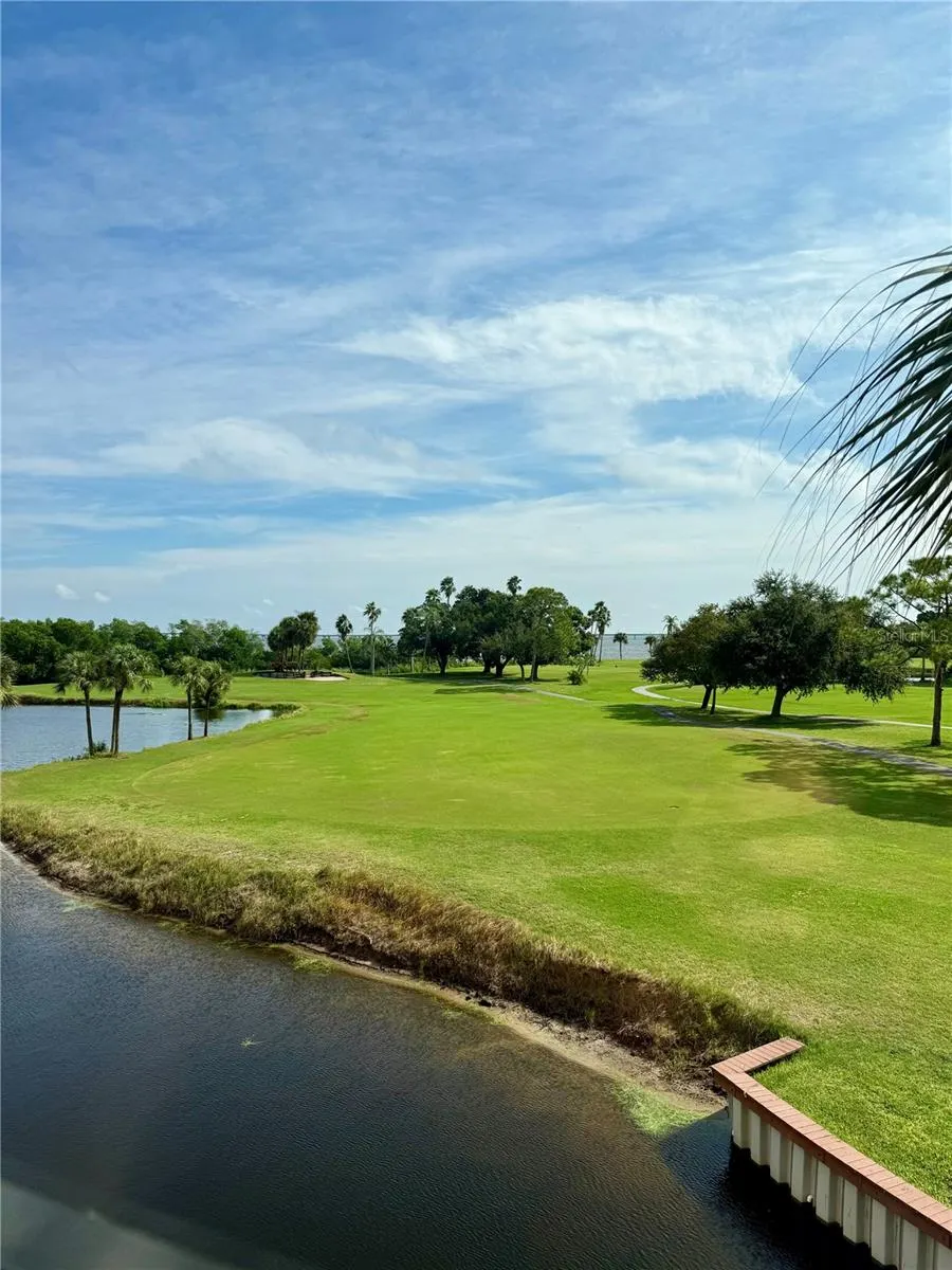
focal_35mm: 24
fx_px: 880
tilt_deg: +1.4
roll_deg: +0.2
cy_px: 635
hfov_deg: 56.8
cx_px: 476
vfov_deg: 71.6
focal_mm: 6.76
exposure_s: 1/4167
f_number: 1.78
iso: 80
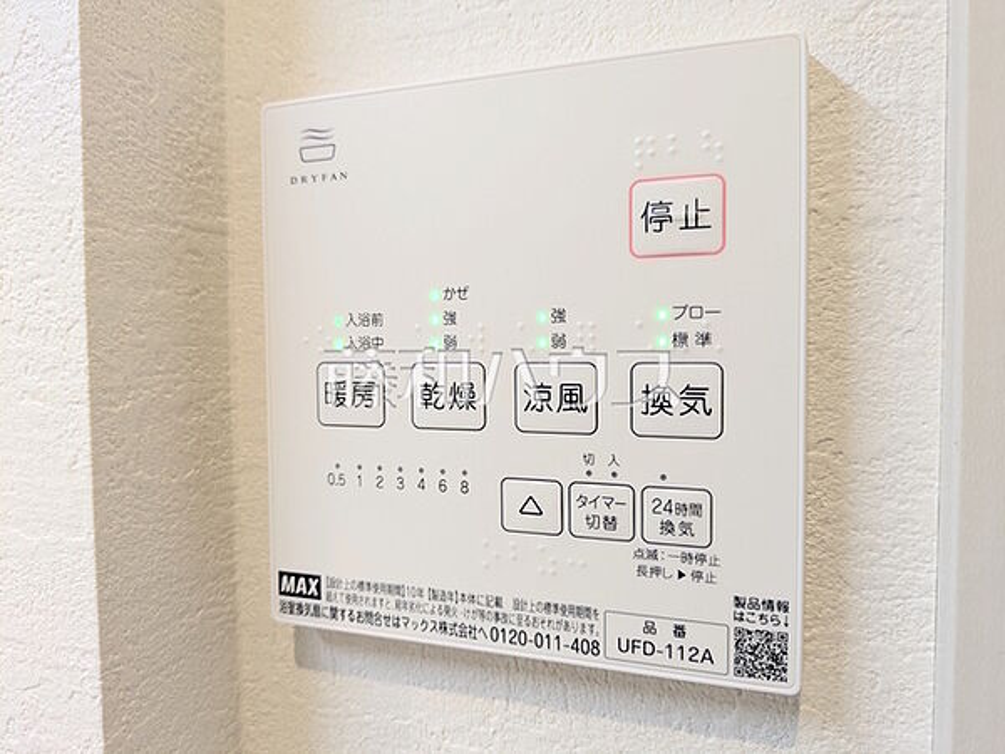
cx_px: 502
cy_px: 377
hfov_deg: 69.4
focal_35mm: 25
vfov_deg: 54.9
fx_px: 726
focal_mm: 5.43
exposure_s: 1/50
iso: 100
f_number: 1.89
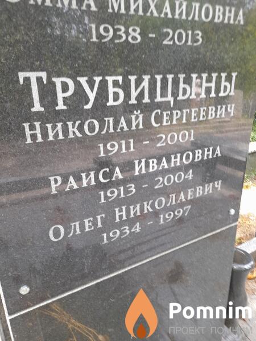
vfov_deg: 69.4
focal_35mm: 25
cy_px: 170
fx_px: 247
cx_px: 128
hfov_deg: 54.9
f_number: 2
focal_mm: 4.6
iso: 64
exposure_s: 1/50
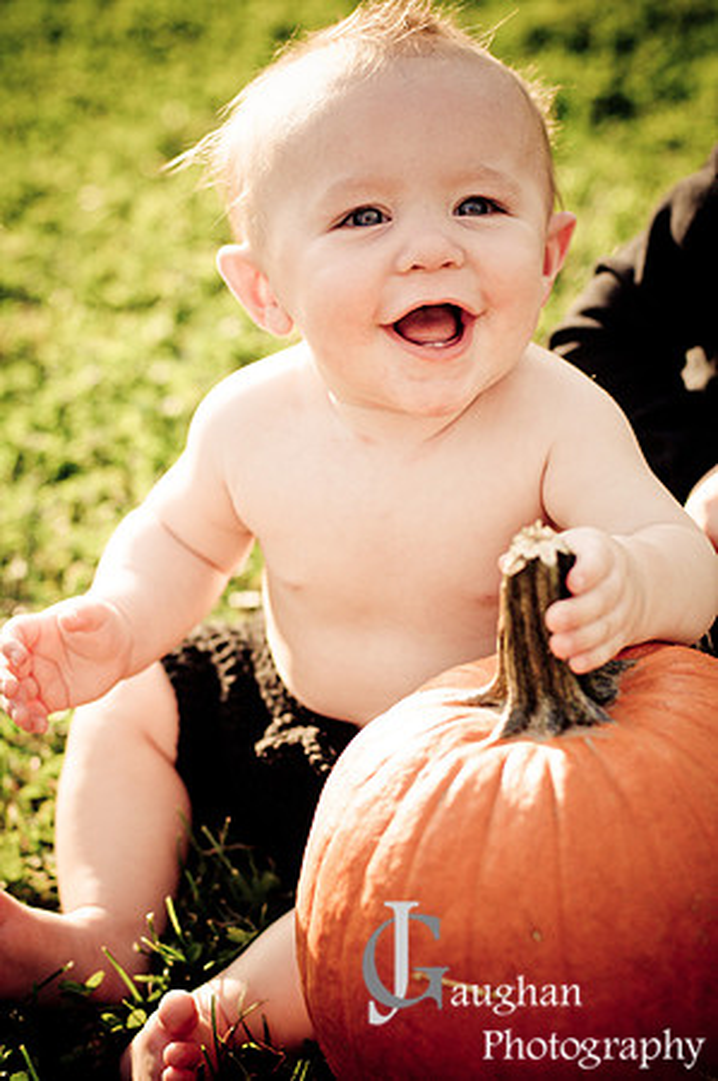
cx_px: 359
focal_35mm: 75
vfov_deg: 27.0
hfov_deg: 18.1
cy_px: 540
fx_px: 2249
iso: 640
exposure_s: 1/3200
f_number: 2.8
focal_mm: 50
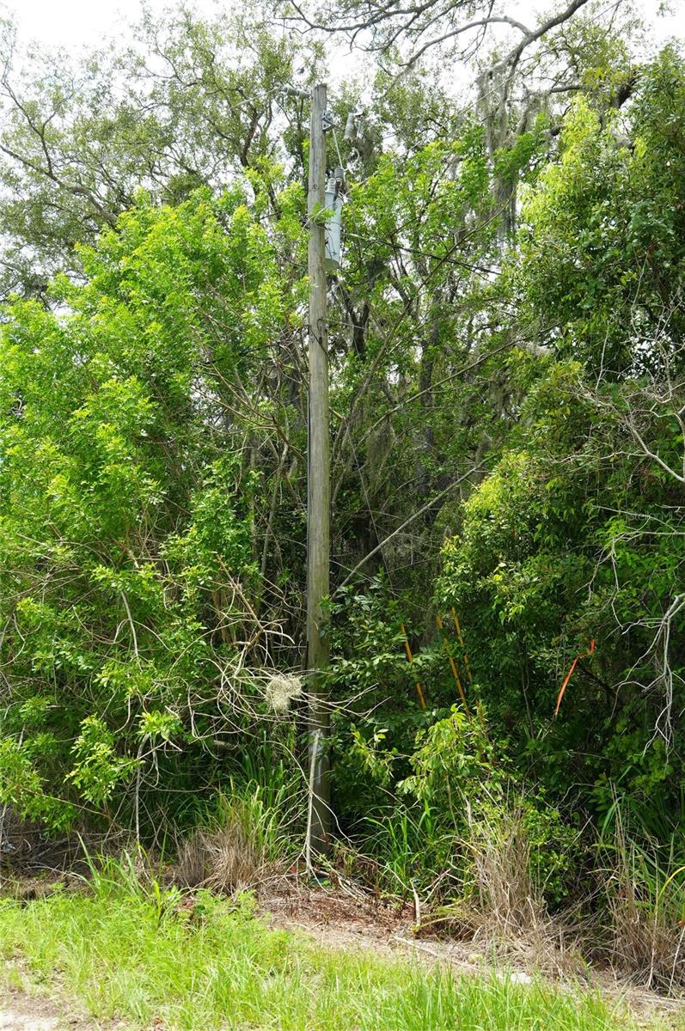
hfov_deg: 43.5
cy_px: 516
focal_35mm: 30
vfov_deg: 62.0
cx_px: 342
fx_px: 858
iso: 100
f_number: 5
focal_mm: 20
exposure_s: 1/80
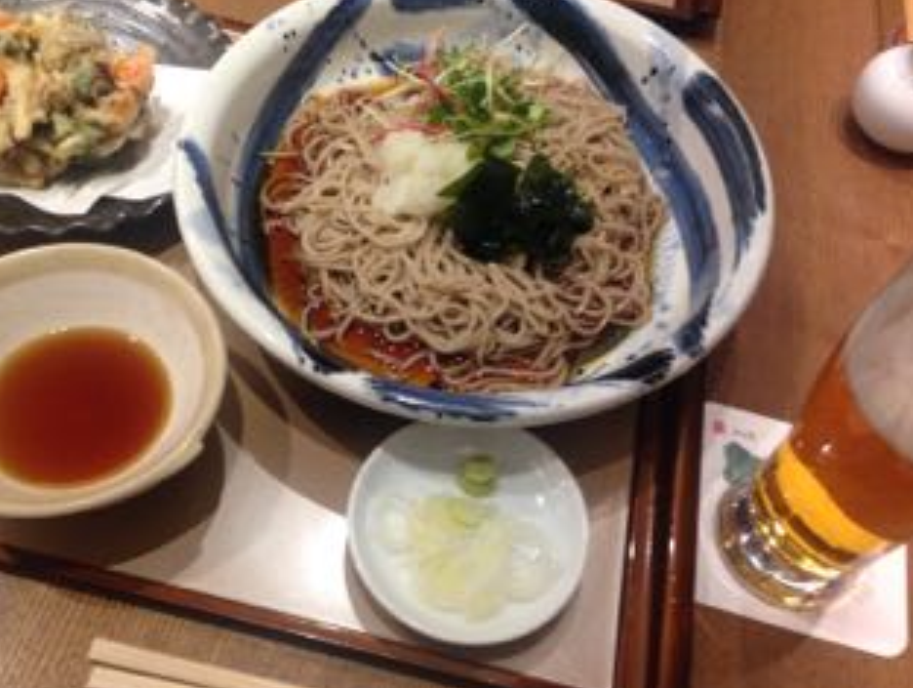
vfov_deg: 38.7
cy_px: 321
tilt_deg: -55.5
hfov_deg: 50.0
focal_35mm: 37
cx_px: 416
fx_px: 977
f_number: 2.4
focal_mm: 4.12
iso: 100
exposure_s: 1/20
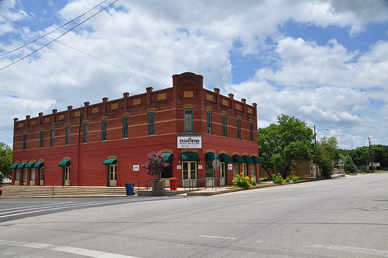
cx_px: 194
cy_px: 129
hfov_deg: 57.3
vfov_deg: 39.9
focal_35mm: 33
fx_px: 355
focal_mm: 22
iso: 200
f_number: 9
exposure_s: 1/320
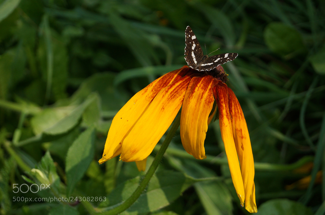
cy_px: 108
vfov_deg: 16.5
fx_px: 744
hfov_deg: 24.7
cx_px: 162
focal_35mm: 82
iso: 400
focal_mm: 55
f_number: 5.6
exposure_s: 1/2000
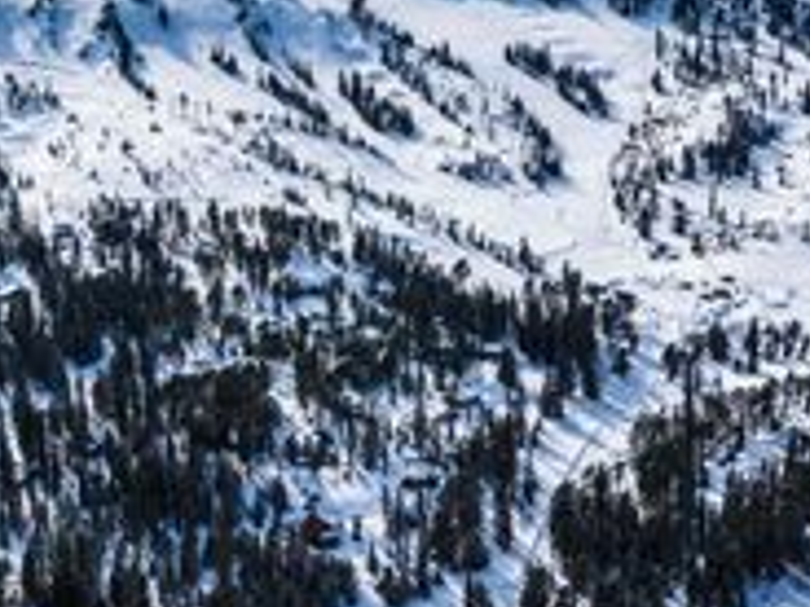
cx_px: 348
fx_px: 1521
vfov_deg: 22.6
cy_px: 286
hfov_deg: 29.8
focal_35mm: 65
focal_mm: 12.29
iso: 100
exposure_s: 1/120
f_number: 3.2
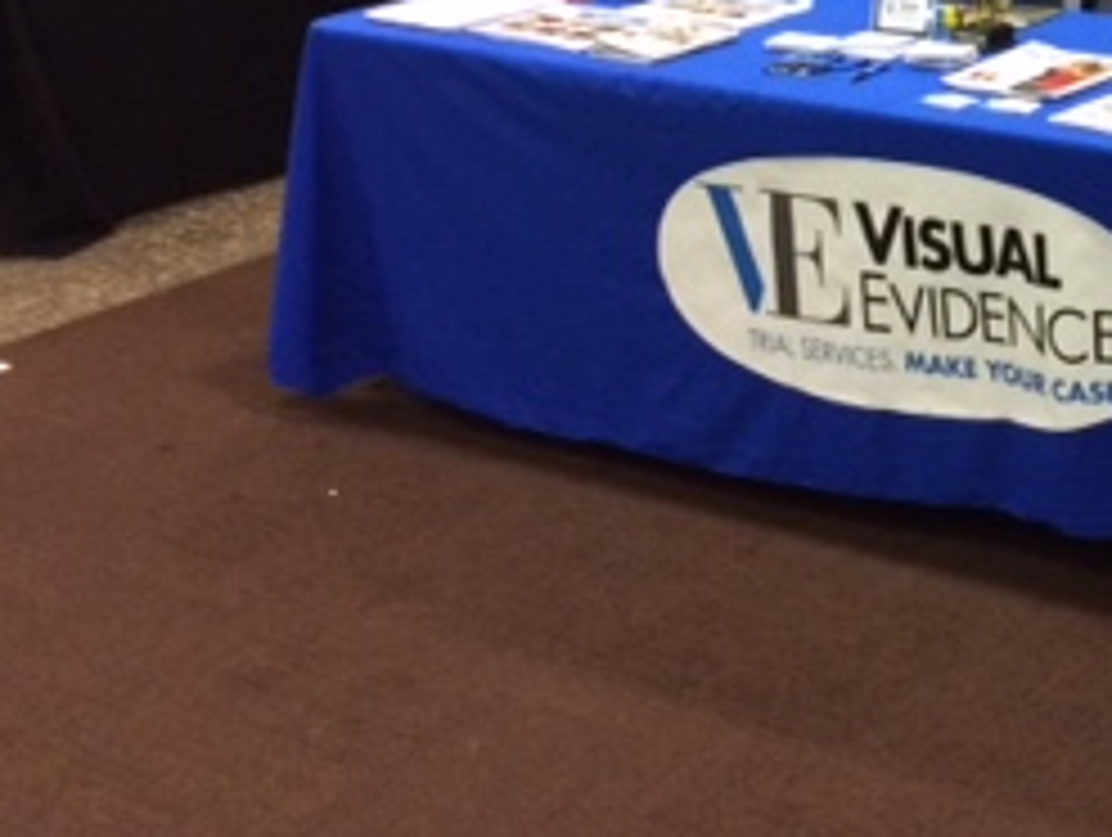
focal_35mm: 75
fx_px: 2413
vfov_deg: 18.8
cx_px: 1243
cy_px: -117
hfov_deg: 24.2
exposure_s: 1/30
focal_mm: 4.15
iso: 250
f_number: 2.2
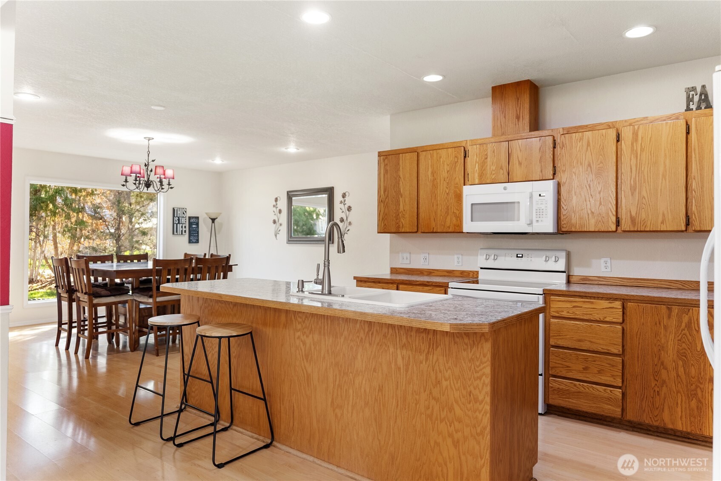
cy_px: 240
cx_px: 360
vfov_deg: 53.2
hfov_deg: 73.7
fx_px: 481
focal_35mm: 24
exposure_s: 1/6
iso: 200
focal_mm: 24
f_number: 2.8
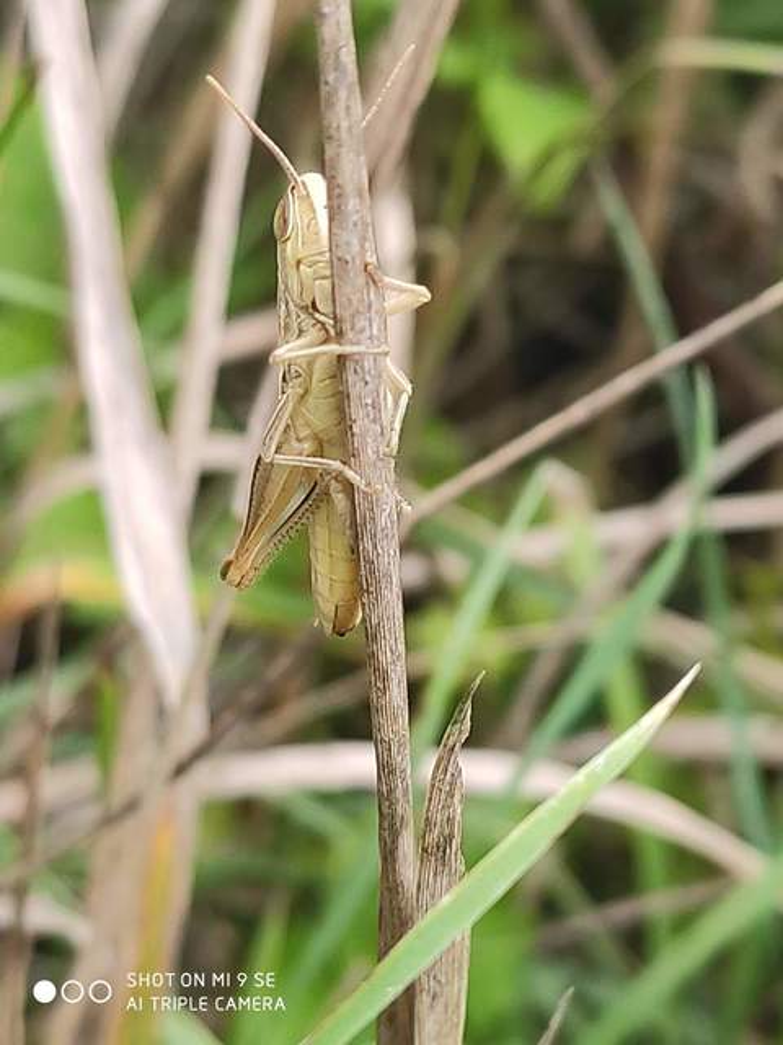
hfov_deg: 53.1
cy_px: 522
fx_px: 784
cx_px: 392
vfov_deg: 67.3
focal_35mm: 26
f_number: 1.75
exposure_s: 1/247
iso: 112
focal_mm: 4.77
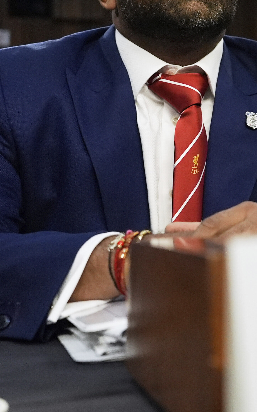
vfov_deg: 25.2
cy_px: 96
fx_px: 908
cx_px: 334
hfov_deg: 15.4
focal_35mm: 81
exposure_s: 1/500
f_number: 2.8
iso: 2000
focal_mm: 24
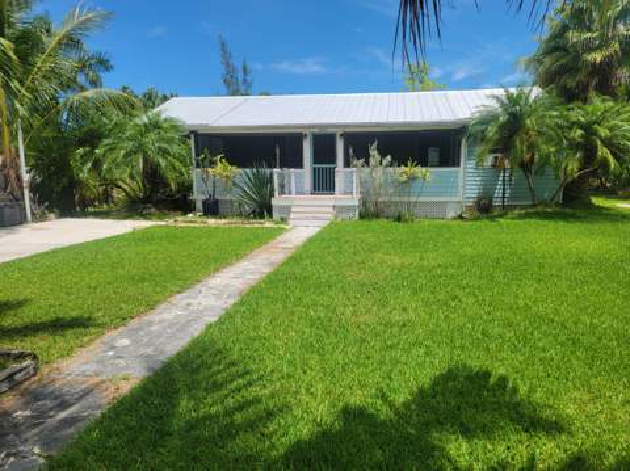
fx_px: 436
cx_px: 315
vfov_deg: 56.7
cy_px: 236
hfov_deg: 71.7
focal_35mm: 24
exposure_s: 1/1126
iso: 16
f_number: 1.8
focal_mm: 6.7
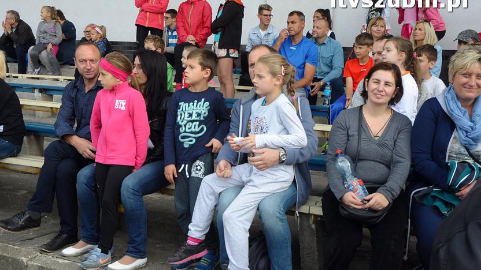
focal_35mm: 47
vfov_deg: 25.7
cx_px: 242
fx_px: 594
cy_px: 136
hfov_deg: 44.1
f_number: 9
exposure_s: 1/320
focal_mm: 29
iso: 640
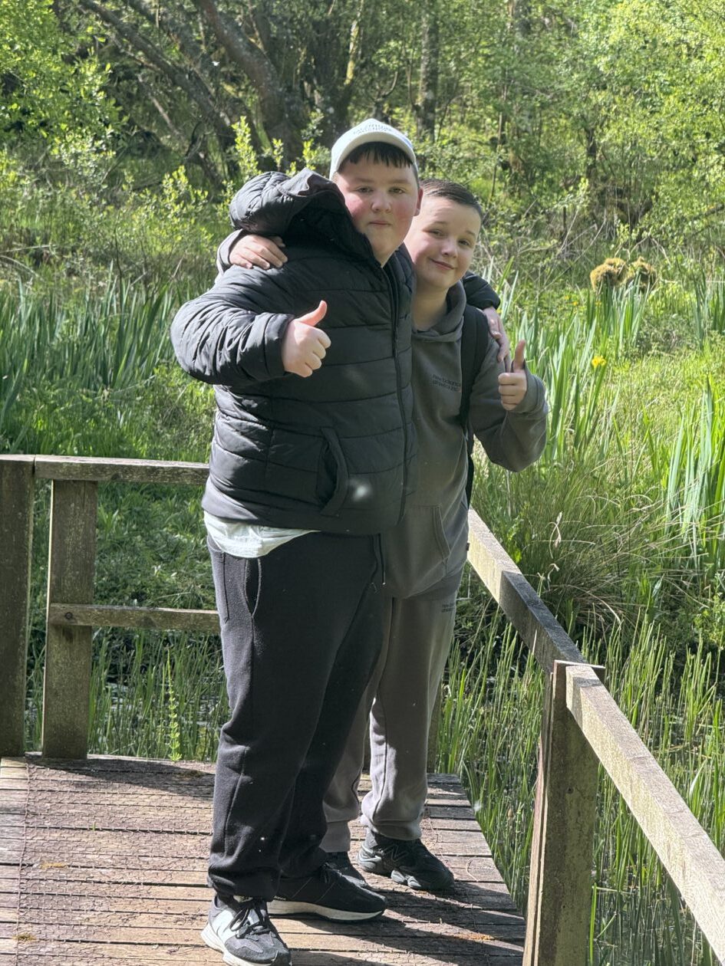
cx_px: 362
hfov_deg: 12.3
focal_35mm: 120
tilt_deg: -8.4
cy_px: 483
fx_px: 3351
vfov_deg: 16.4
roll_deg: -4.0
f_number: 2.8
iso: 50
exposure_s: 1/281
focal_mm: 15.66
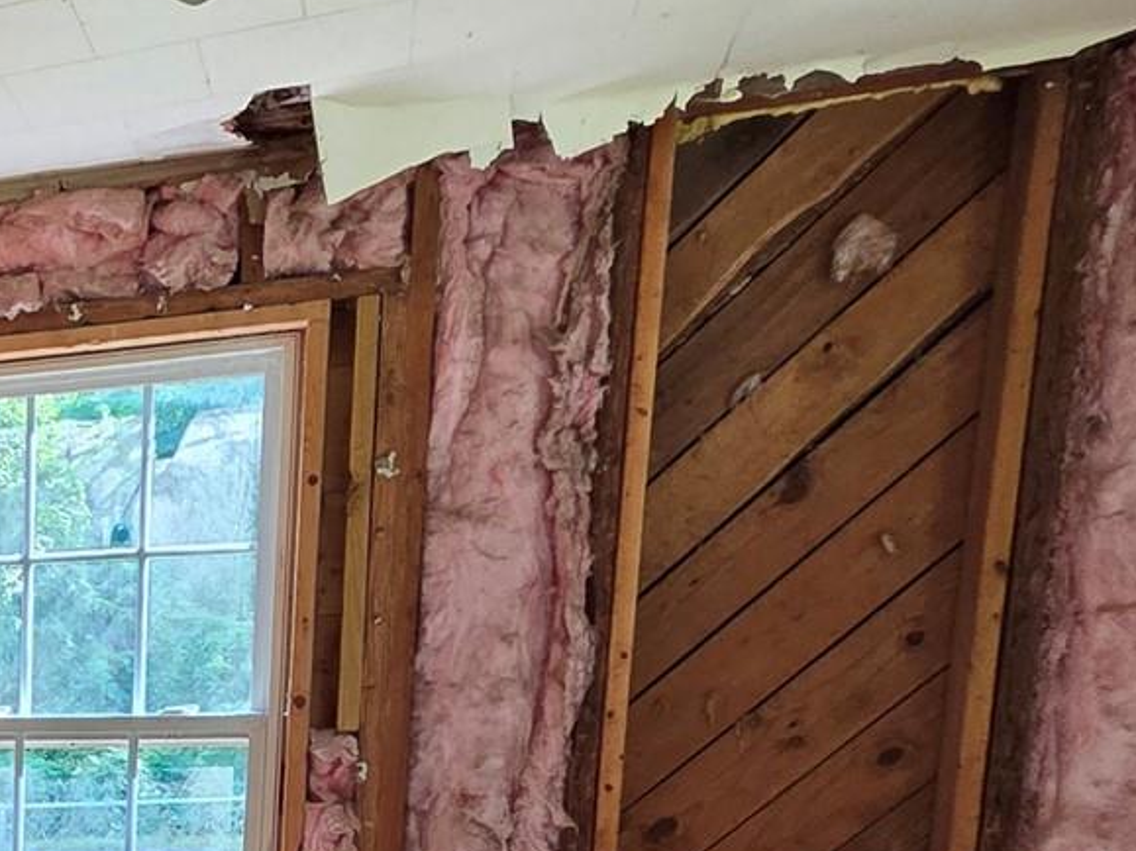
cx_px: -457
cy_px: 941
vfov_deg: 28.5
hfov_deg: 29.7
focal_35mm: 46
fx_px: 1509
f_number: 2.2
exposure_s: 1/60
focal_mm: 2.2
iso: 160
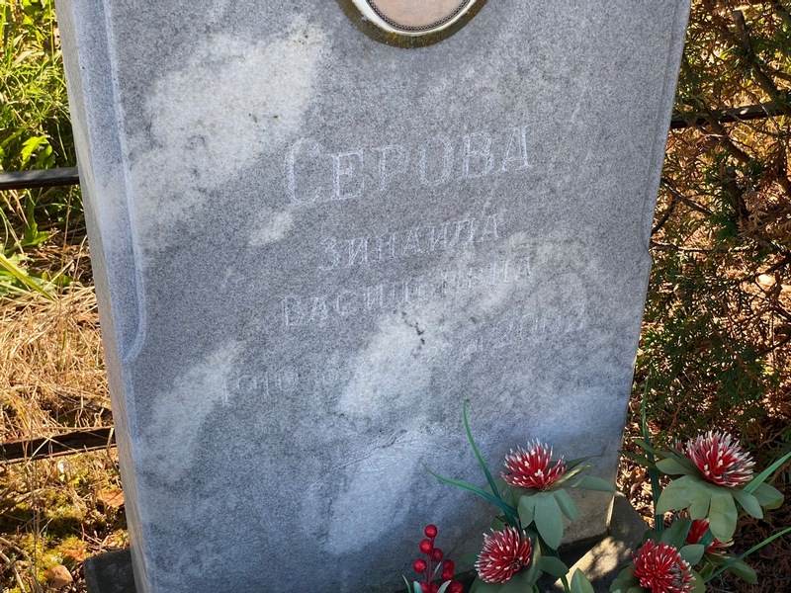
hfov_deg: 36.8
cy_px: 296
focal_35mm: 52
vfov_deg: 28.0
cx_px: 396
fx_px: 1188
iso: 20
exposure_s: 1/176
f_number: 2
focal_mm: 6
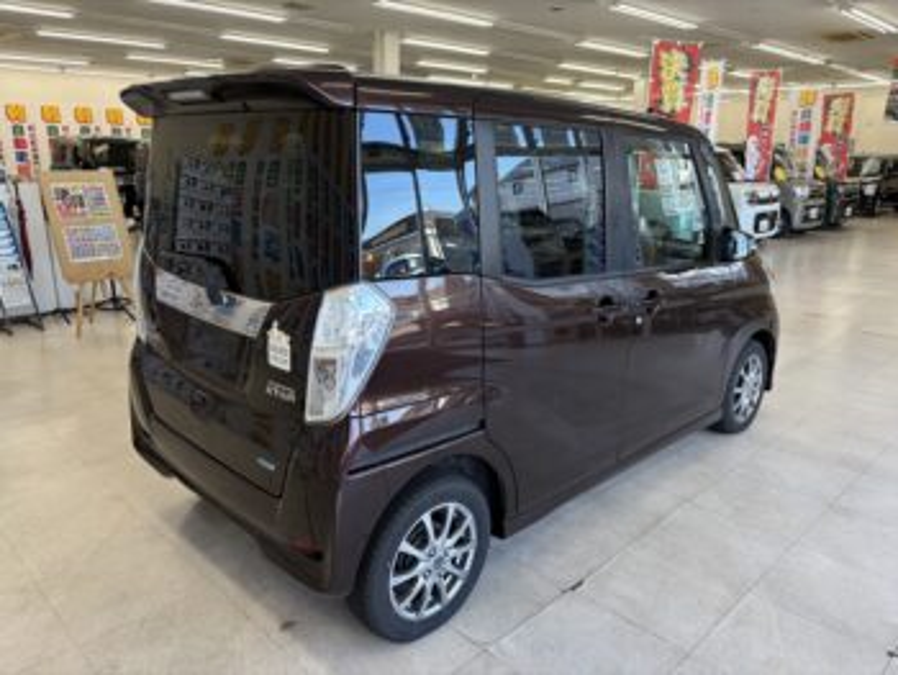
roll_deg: -0.5
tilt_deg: -14.0
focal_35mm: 26
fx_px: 675
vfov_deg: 53.1
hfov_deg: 67.3
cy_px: 338
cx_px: 449
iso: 80
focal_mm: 5.96
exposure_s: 1/144
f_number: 1.6
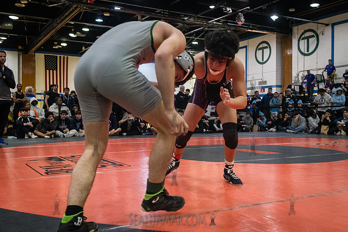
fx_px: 367
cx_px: 181
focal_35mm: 38
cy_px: 116
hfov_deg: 50.7
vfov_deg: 35.0
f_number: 4
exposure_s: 1/400
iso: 8000
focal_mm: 35
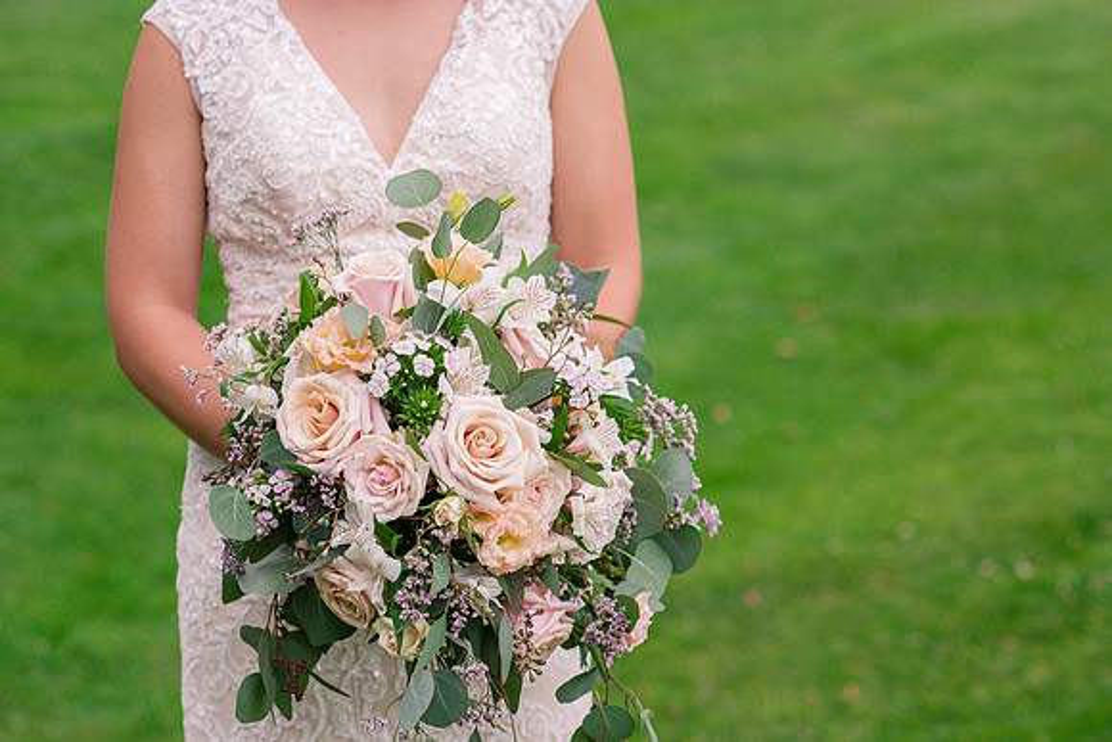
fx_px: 2626
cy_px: 371
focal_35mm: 85
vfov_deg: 16.1
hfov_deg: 23.9
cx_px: 556
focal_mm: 85
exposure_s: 1/2000
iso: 400
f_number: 3.5
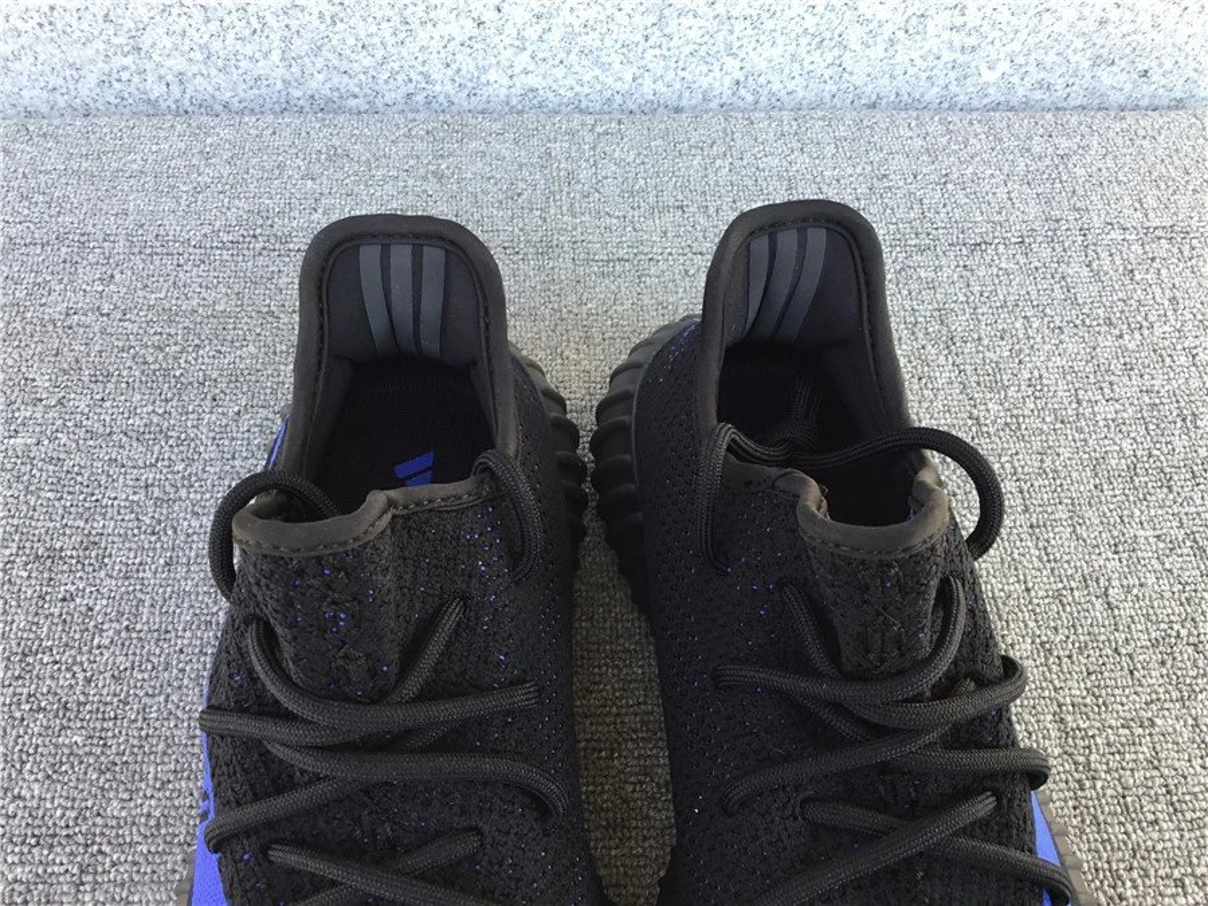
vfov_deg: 45.4
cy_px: 453
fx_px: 1082
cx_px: 604
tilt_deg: -57.7
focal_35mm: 31
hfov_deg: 58.4
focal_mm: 3.3
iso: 32
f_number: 2.4
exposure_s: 1/100
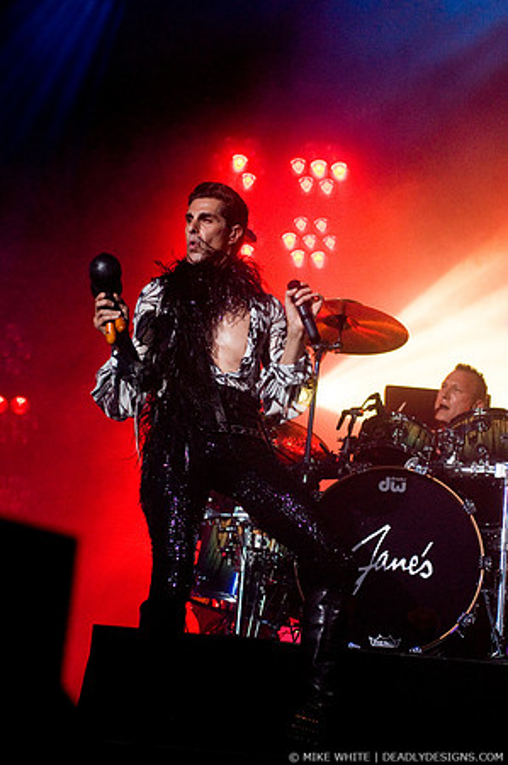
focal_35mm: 78
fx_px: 1655
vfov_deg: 26.0
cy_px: 382
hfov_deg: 17.5
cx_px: 254
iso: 800
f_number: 3.5
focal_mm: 52
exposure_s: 1/250
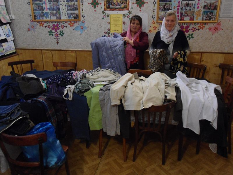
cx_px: 116
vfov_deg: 45.4
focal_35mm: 31
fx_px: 209
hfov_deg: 58.4
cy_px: 88
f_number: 3
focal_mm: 5.6
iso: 400
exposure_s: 1/15
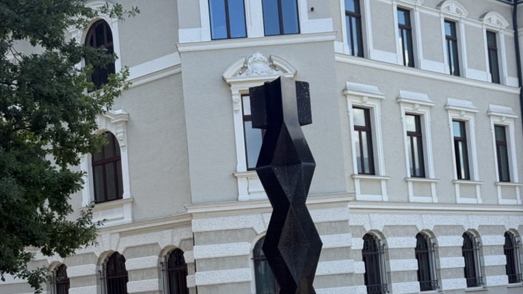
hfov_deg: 30.2
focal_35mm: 70
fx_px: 971
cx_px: 262
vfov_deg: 17.1
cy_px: 219
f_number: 1.78
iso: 100
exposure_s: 1/2146
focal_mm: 6.76
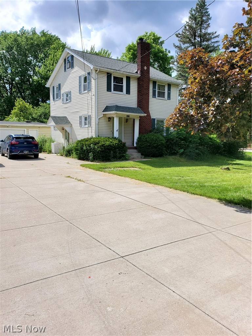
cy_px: 168
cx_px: 126
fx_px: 252
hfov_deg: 53.1
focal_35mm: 26
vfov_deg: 67.3
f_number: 2.4
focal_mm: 4.3
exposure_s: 1/1770
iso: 50
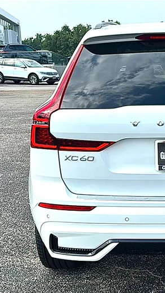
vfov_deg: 37.2
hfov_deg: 20.3
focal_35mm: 56
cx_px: 189
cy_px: 148
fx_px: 435
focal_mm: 6.86
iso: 80
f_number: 1.78
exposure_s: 1/4049
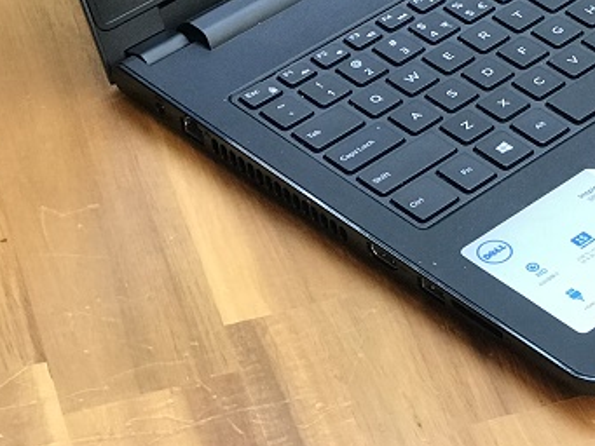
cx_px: 680
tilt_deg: -31.5
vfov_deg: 8.7
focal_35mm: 167
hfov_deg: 11.6
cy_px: -186
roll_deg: -0.1
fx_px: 2872
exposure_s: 1/50
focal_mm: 6.6
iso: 64
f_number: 2.8
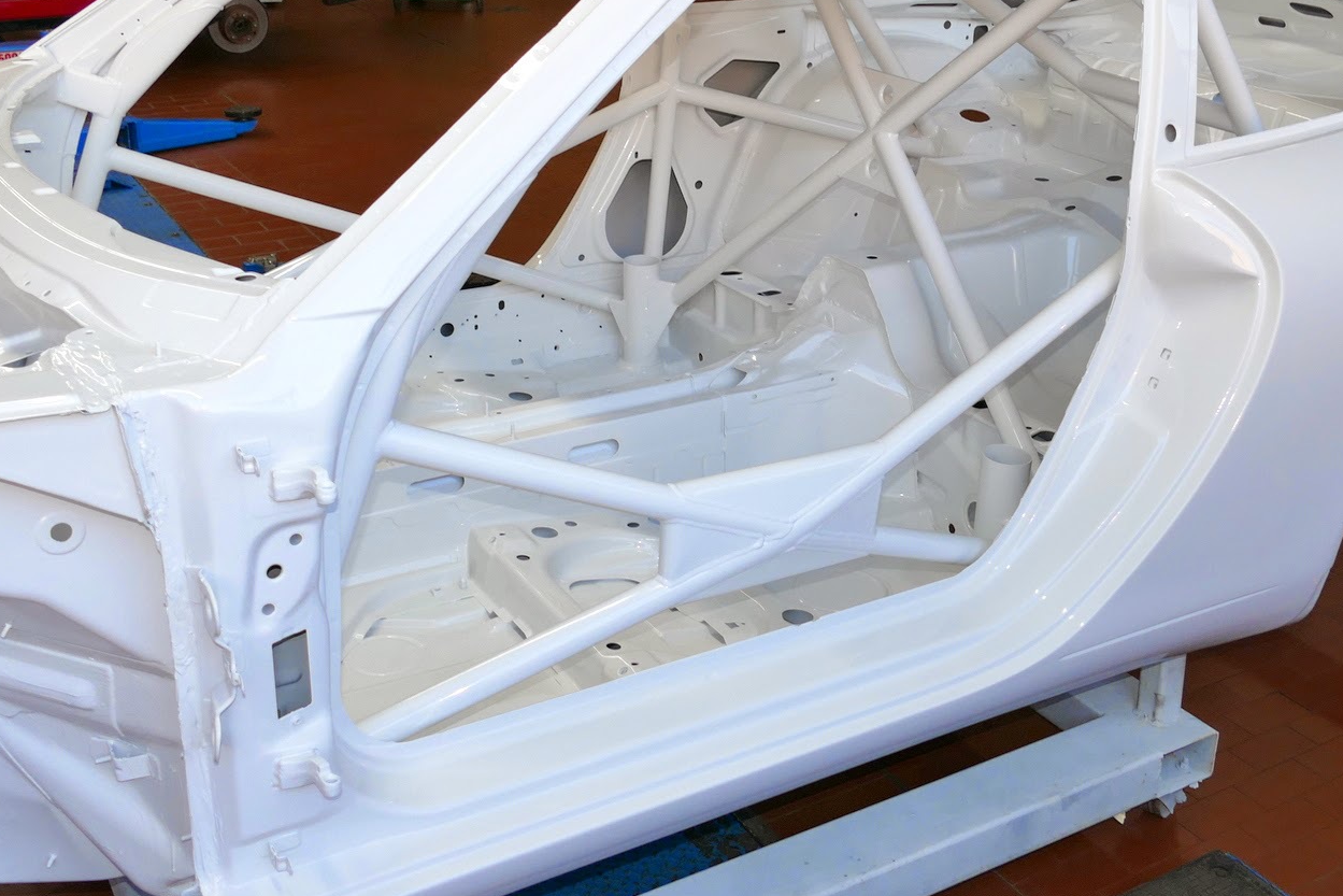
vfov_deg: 32.5
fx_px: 1530
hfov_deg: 47.4
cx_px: 728
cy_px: 343
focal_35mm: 41
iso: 125
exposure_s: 1/100
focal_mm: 9.12
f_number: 2.8
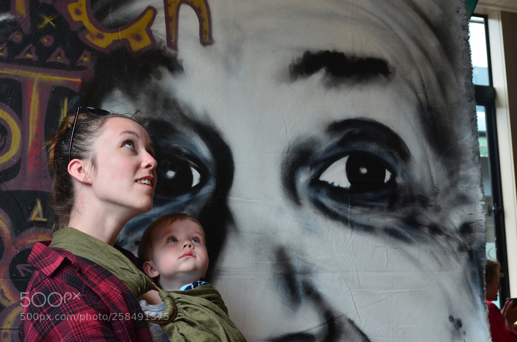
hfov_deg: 33.5
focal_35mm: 60
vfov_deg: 22.5
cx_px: 258
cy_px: 171
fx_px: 860
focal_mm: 40
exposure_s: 1/40
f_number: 7.1
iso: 800
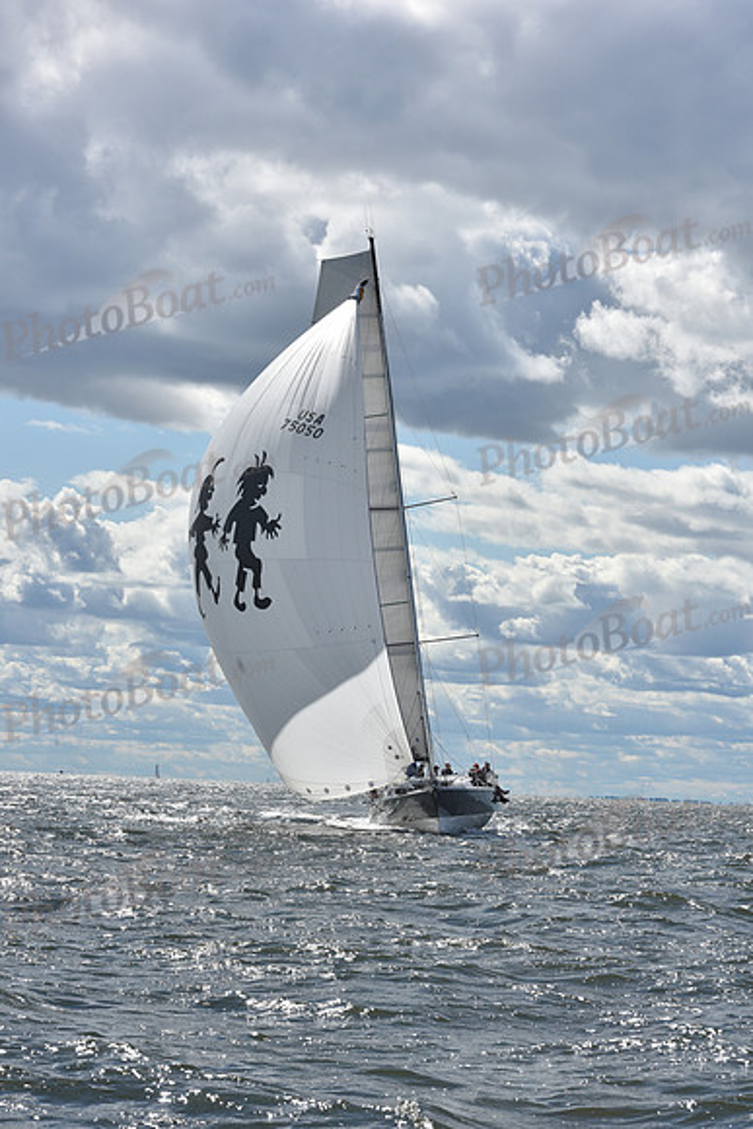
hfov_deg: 13.4
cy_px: 564
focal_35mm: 102
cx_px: 376
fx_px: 3198
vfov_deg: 20.0
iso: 250
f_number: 13
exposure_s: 1/640
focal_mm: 102
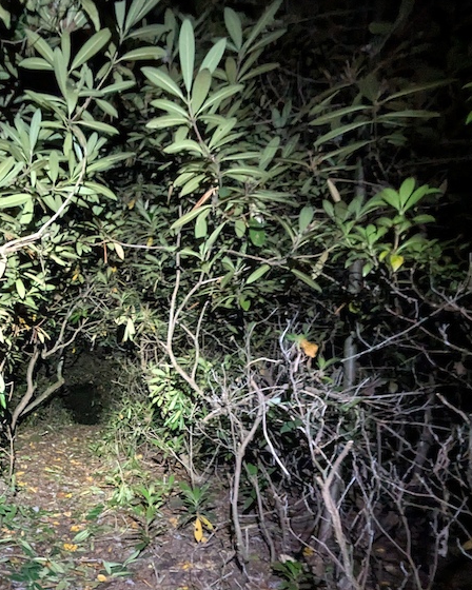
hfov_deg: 51.9
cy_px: 457
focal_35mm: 25
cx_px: 73
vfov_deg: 63.2
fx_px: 437
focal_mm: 1.83
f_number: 2.2
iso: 1670
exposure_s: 1/2.4
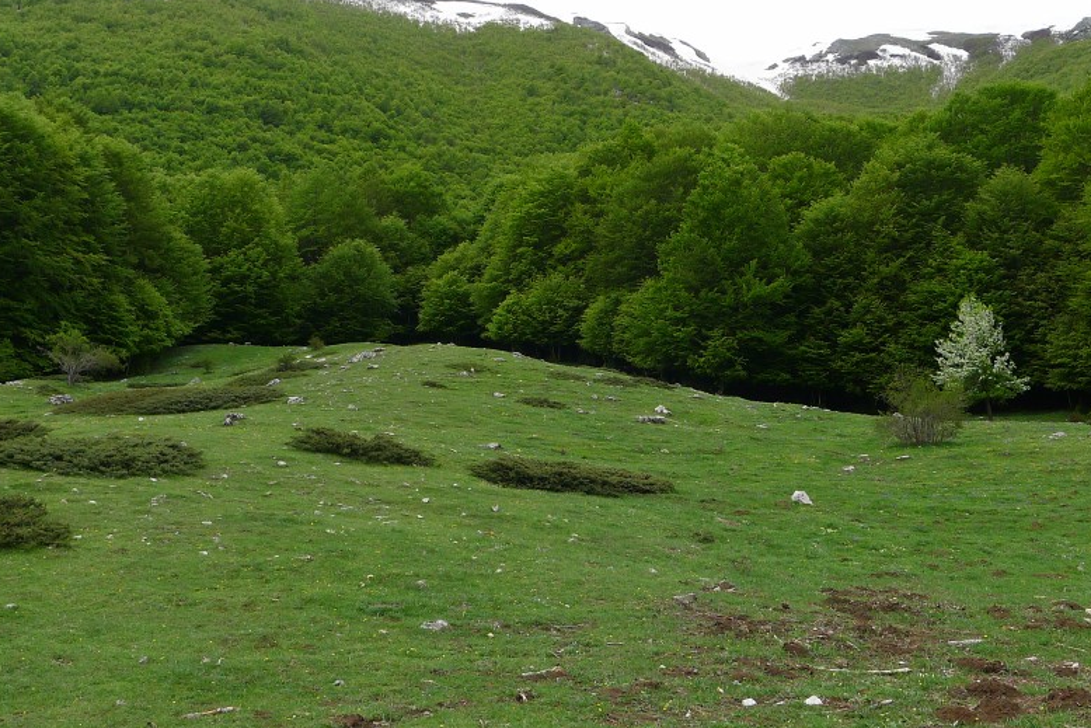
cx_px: 616
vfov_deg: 35.8
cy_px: 279
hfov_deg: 51.7
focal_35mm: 37
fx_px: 1121
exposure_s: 1/500
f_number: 2.8
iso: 80
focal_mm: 5.1
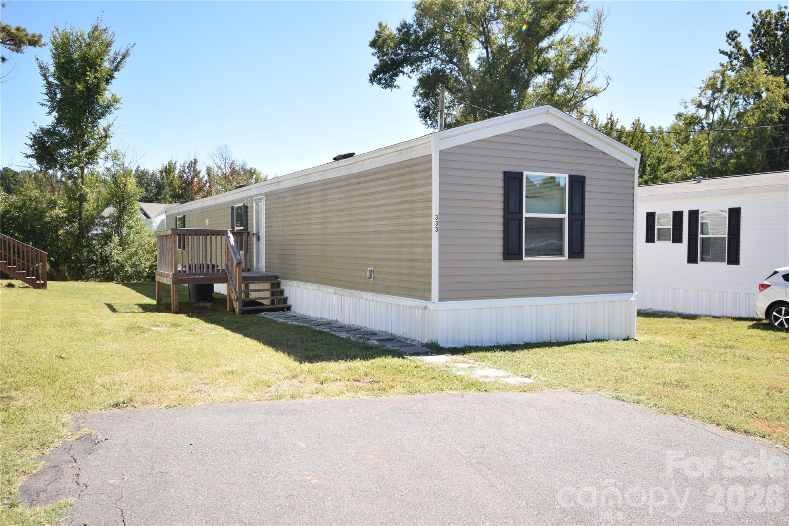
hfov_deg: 61.9
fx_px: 657
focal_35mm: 30
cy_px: 263
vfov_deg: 43.6
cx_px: 394
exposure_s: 1/160
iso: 100
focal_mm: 20
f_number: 6.3
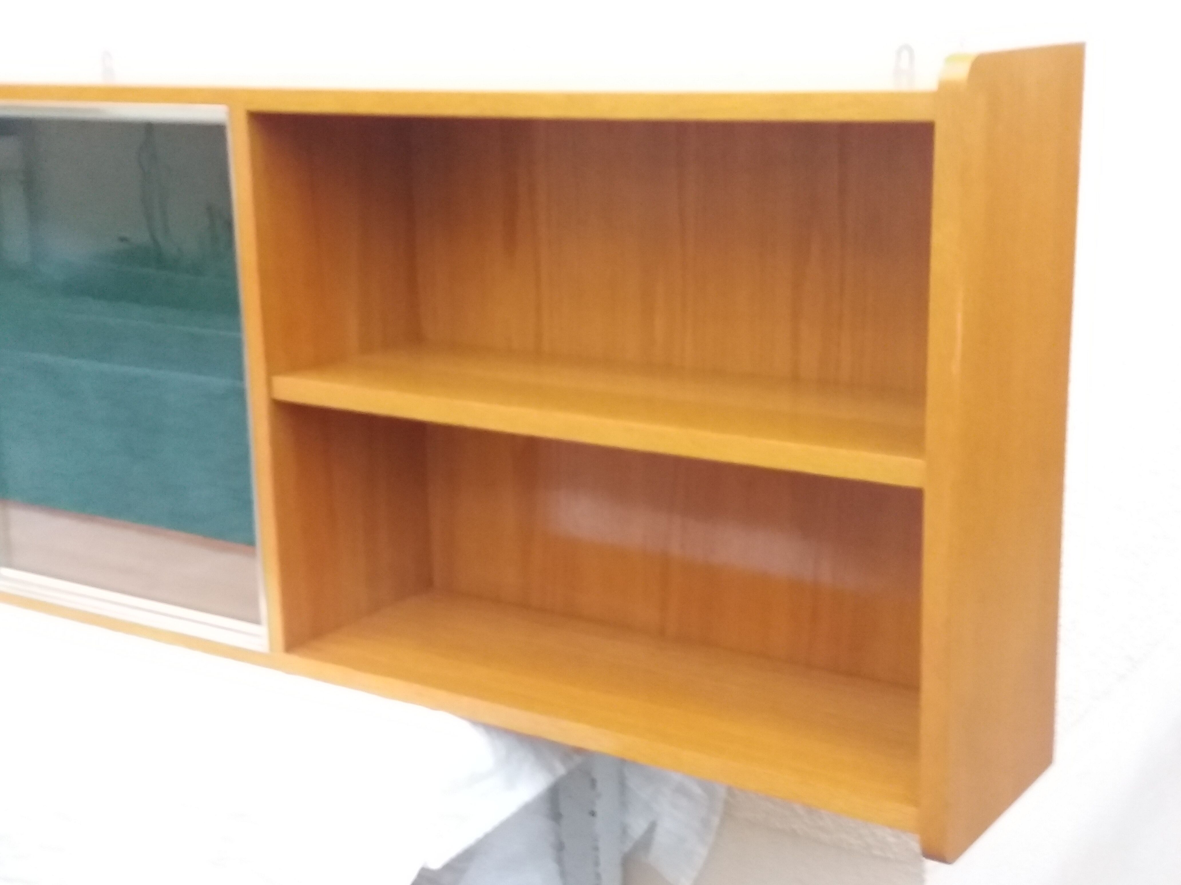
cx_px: 590
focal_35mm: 28
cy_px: 442
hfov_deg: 63.4
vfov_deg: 49.7
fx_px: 955
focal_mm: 3.7
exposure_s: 1/17
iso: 320
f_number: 1.9
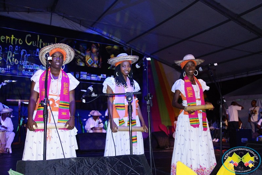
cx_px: 131
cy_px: 88
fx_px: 262
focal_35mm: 36
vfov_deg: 36.9
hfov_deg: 53.1
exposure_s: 1/50
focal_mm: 24
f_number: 4
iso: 1600
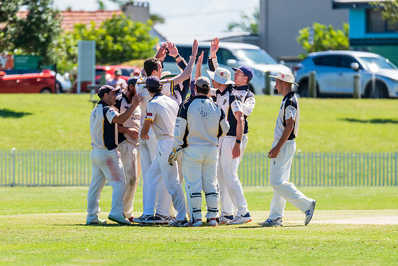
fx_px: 5561
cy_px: 129
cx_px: 204
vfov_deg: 2.7
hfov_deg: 4.1
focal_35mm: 503
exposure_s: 1/2500
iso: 640
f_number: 6.3
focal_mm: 380
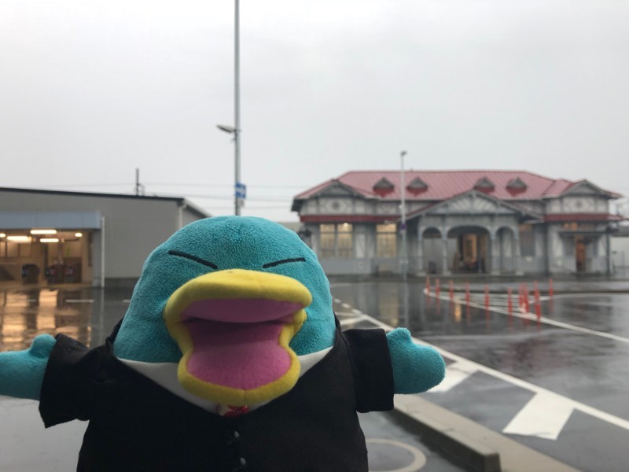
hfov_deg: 63.4
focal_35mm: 28
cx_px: 314
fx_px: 509
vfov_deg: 49.7
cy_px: 236
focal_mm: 3.99
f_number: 1.8
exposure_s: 1/120
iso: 25
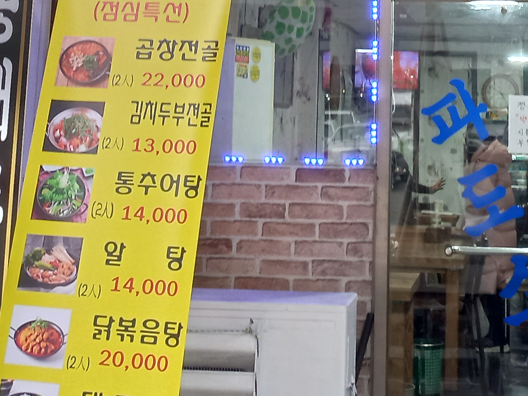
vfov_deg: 16.9
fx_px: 1235
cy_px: -154
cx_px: 374
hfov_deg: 23.9
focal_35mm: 81
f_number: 1.8
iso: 200
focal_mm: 4.6
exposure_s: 1/49
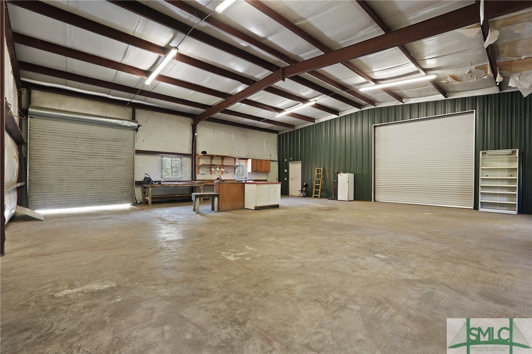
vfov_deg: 73.7
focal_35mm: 16
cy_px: 177
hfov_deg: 96.8
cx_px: 266
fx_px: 236
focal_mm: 16
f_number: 9
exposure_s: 1
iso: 320
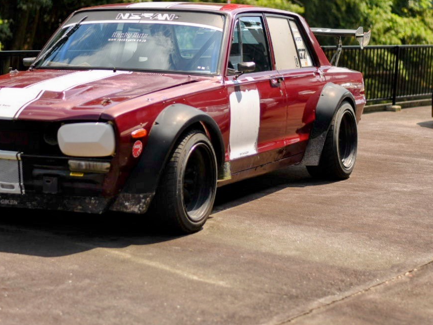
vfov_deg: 16.5
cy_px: 71
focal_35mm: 89
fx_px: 1113
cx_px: 236
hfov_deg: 22.0
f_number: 1.8
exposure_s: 1/2000
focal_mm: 50
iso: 50
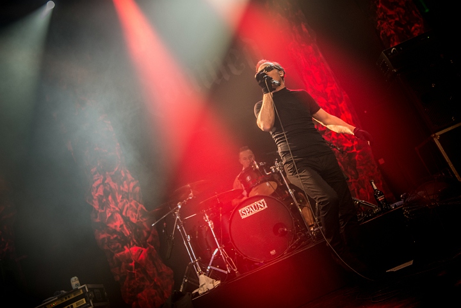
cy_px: 154
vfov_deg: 35.1
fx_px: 487
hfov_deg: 50.7
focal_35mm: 38
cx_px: 230
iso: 1250
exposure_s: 1/100
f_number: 2.8
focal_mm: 38
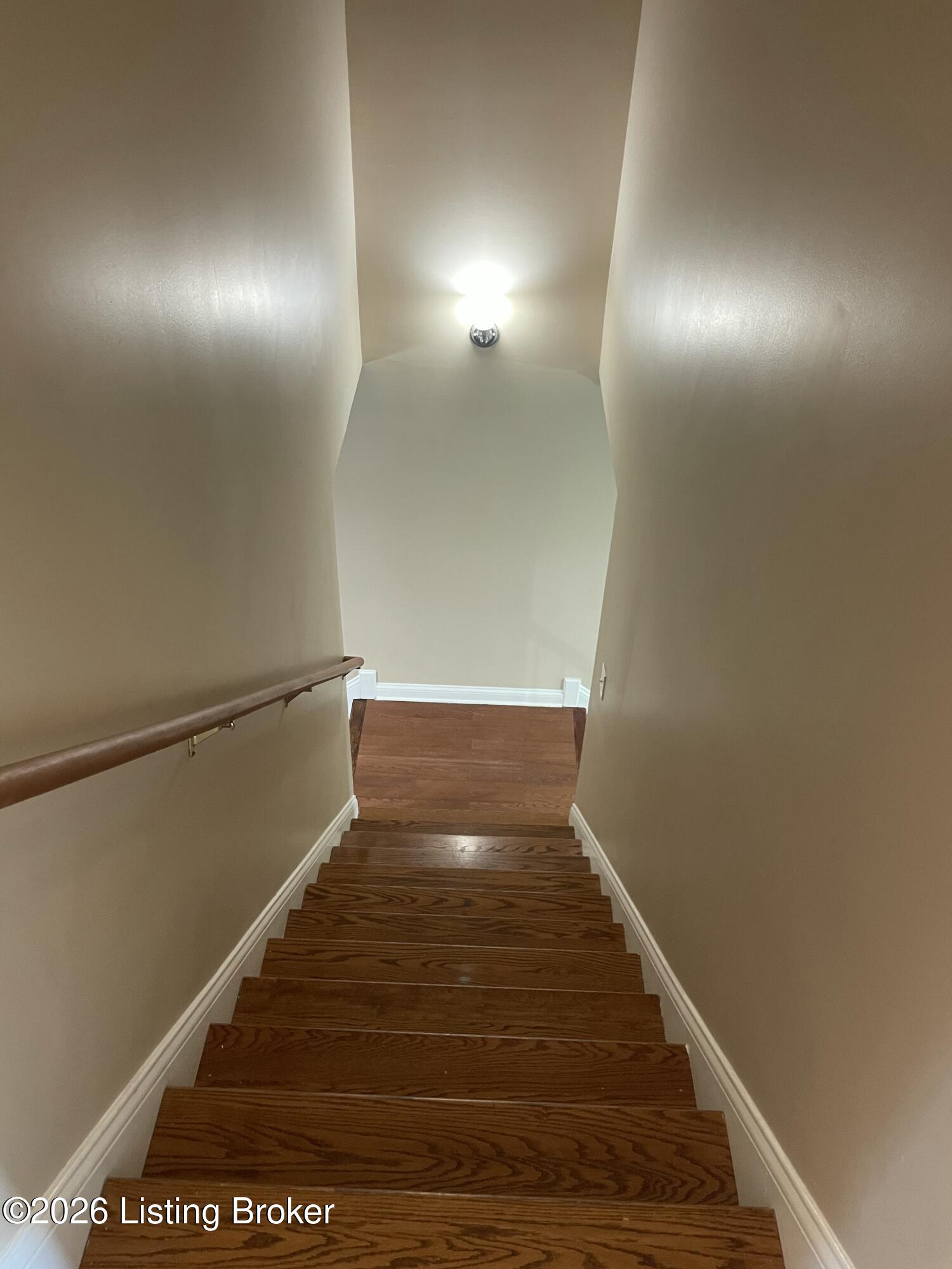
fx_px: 953
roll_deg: -1.8
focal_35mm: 26
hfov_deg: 53.1
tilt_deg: -39.6
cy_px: 634
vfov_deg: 67.3
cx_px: 476
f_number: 1.6
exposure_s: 1/60
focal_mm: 4.2
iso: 320
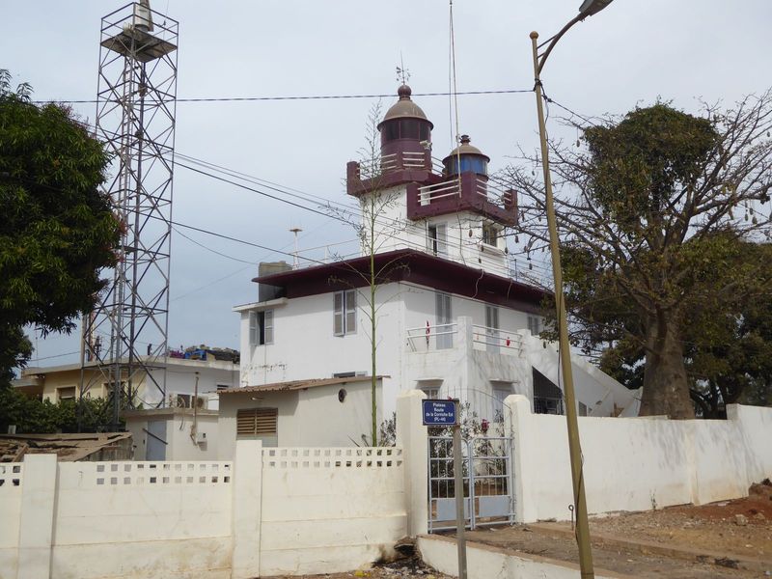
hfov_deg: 44.8
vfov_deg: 34.3
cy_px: 290
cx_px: 386
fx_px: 937
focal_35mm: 42
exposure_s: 1/1000
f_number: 3.8
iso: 80
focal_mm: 7.2
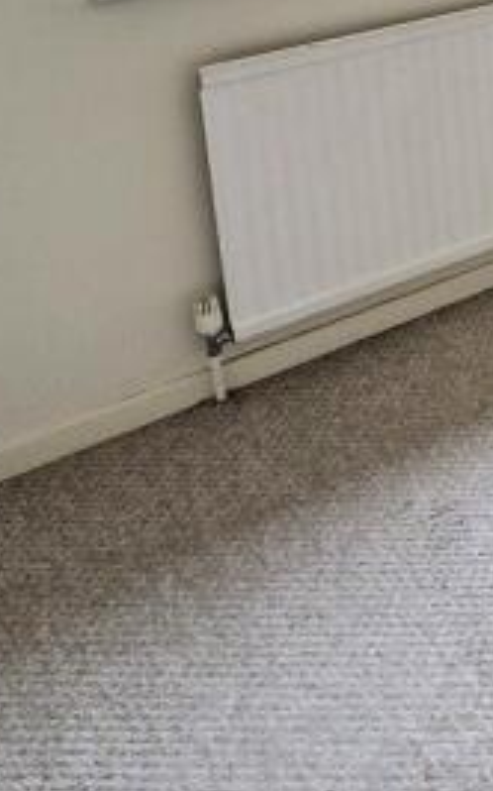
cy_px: -98
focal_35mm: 53
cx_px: 1001
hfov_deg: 17.3
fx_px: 1141
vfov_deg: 33.0
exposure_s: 1/60.2
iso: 64
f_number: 2.2
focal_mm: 2.2
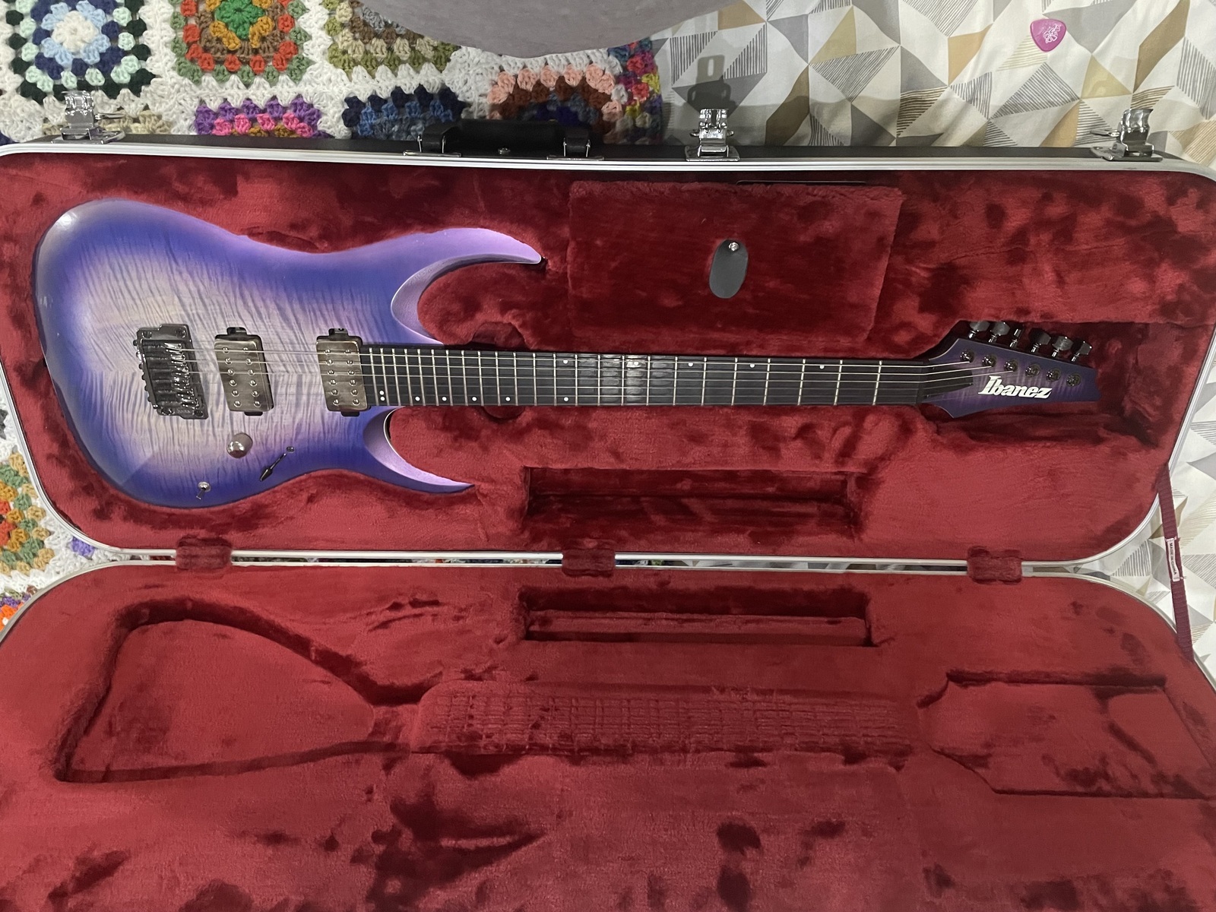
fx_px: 913
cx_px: 608
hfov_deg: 67.3
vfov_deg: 53.1
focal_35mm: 26
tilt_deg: -68.8
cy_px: 456
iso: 640
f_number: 1.6
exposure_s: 1/25
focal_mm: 4.2
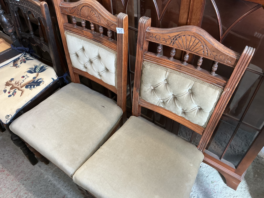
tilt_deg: -48.7
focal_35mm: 29
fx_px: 221
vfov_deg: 48.2
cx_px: 132
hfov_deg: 61.7
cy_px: 99
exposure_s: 1/50
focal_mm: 3
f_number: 1.8
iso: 80
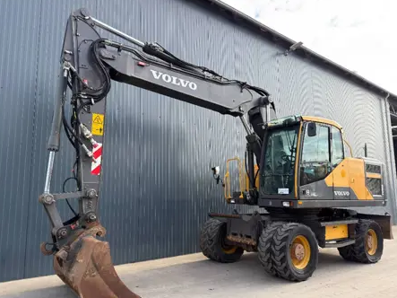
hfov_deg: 67.3
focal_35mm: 26
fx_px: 298
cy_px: 159
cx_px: 203
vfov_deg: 53.0
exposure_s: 1/1086
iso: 80
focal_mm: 6.76
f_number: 1.78
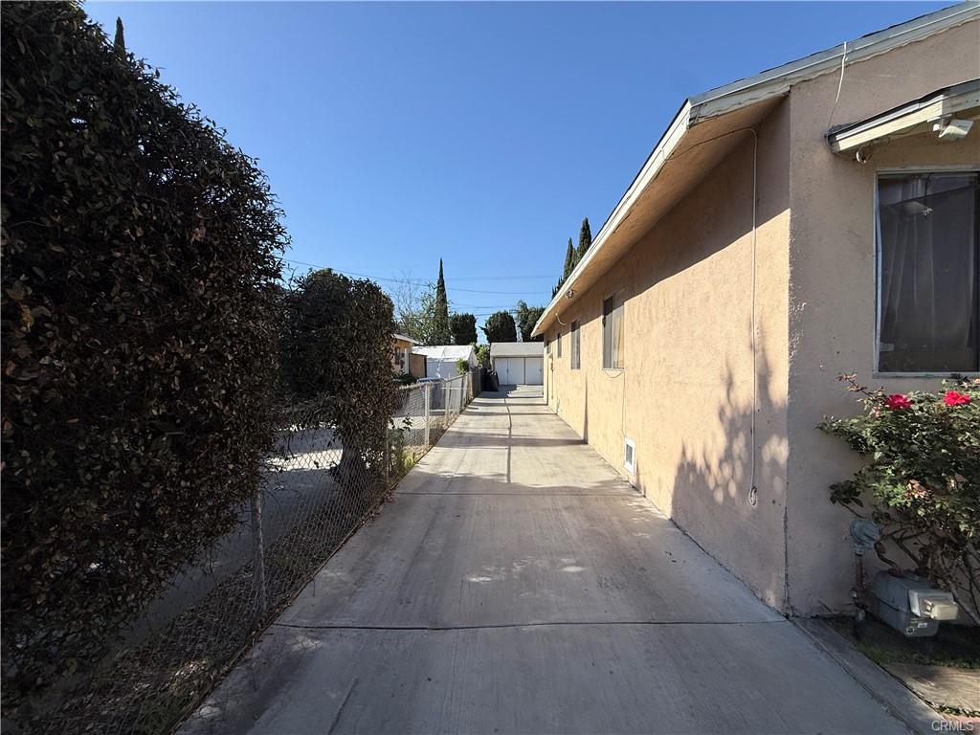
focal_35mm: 14
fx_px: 396
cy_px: 368
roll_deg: -0.4
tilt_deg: +0.0
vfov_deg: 85.7
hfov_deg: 102.1
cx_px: 490
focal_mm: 2.22
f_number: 2.2
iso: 50
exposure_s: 1/2841
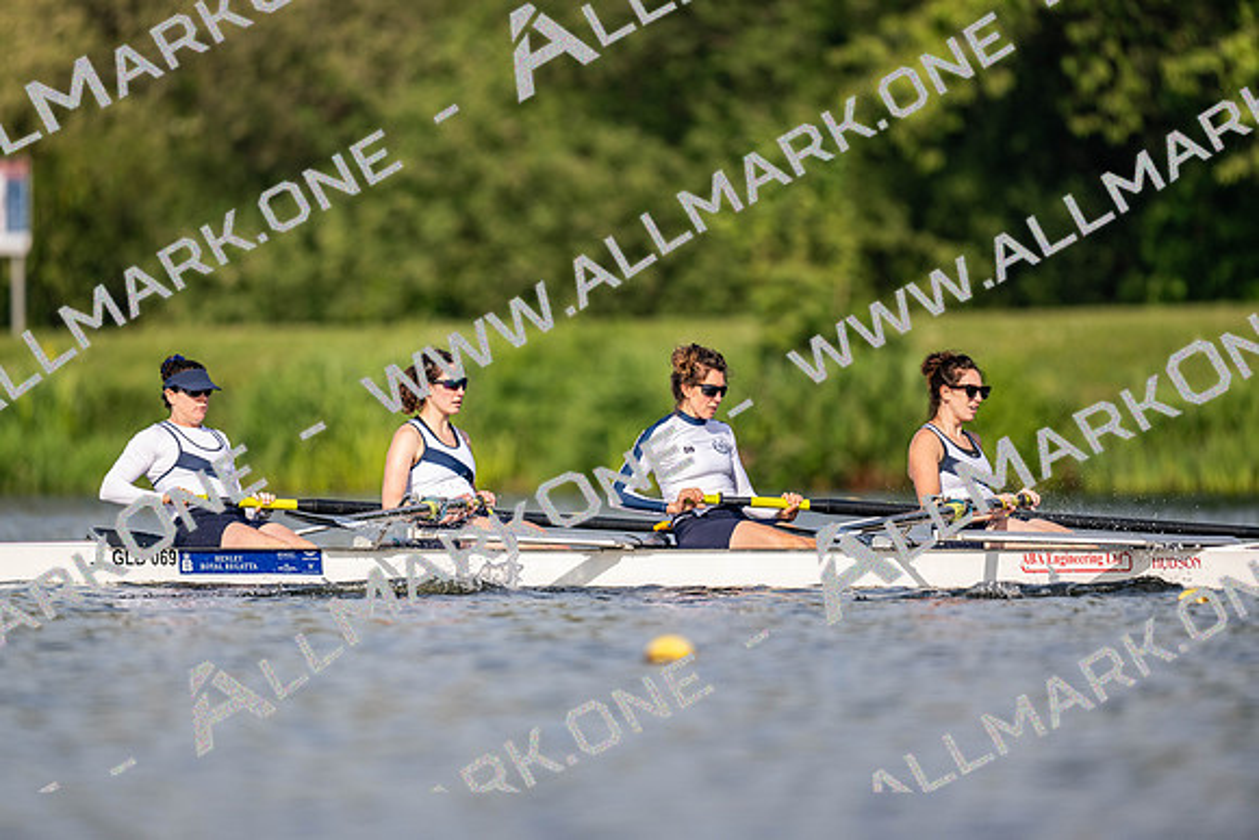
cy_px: 420
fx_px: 20987
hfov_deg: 3.4
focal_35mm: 600
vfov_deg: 2.3
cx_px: 630
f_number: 4
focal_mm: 600
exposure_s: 1/2500
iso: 280
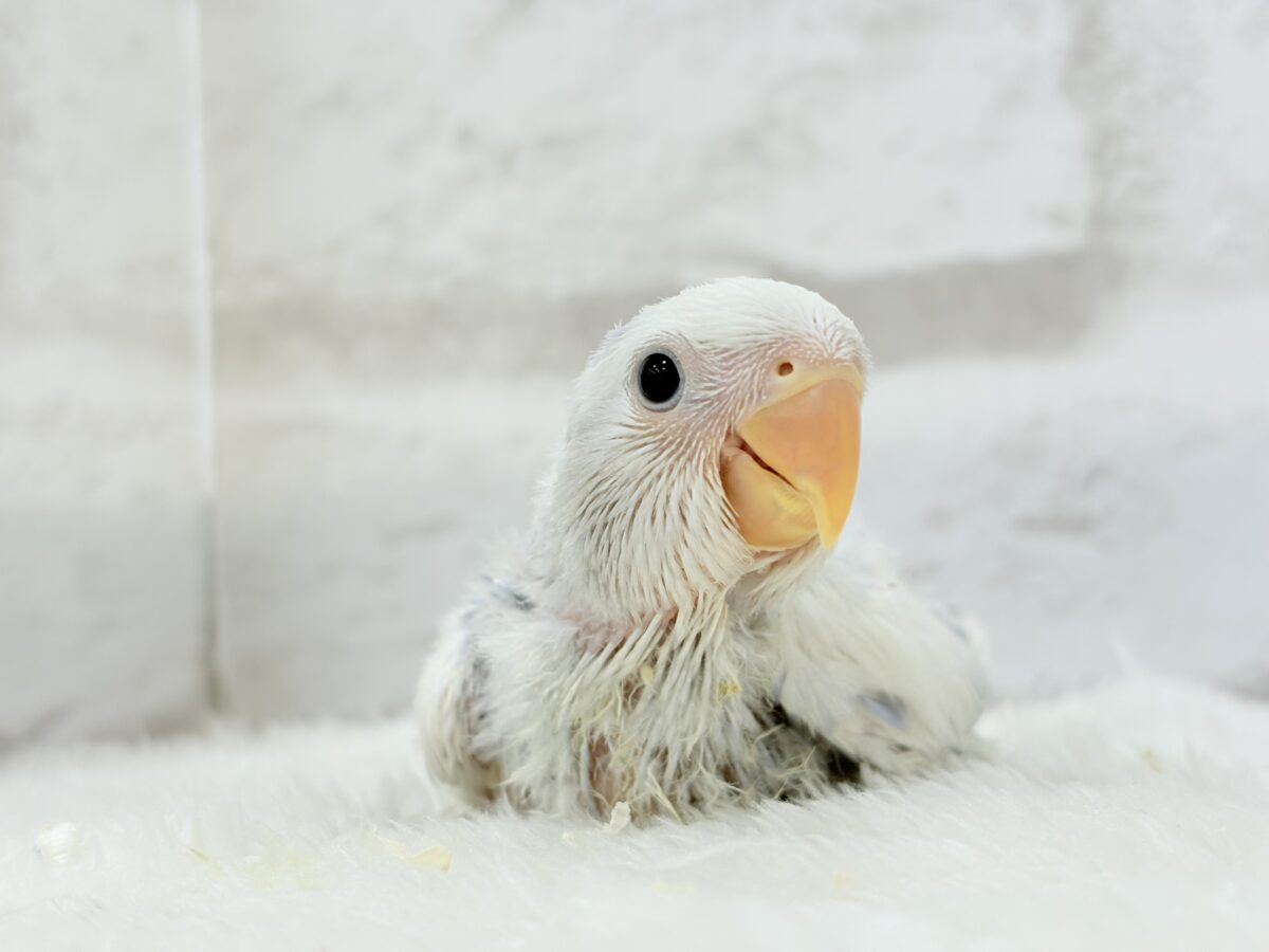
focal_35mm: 52
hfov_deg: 36.8
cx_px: 634
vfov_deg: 28.0
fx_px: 1906
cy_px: 476
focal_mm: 5.96
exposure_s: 1/100
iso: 64
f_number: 1.6
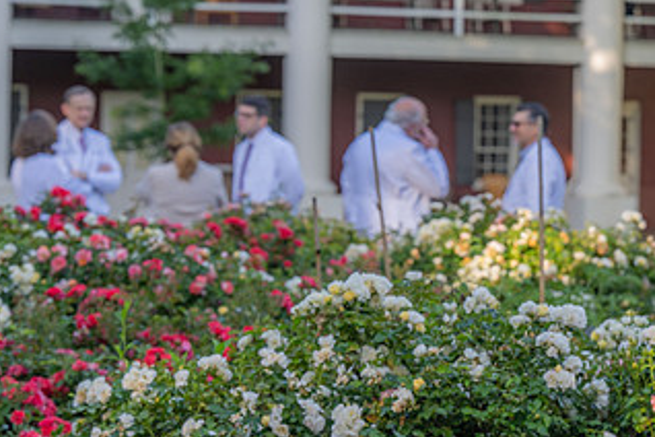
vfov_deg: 8.2
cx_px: 519
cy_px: 164
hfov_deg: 12.2
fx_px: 3056
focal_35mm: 168
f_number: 5.6
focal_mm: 92
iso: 180
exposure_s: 1/160
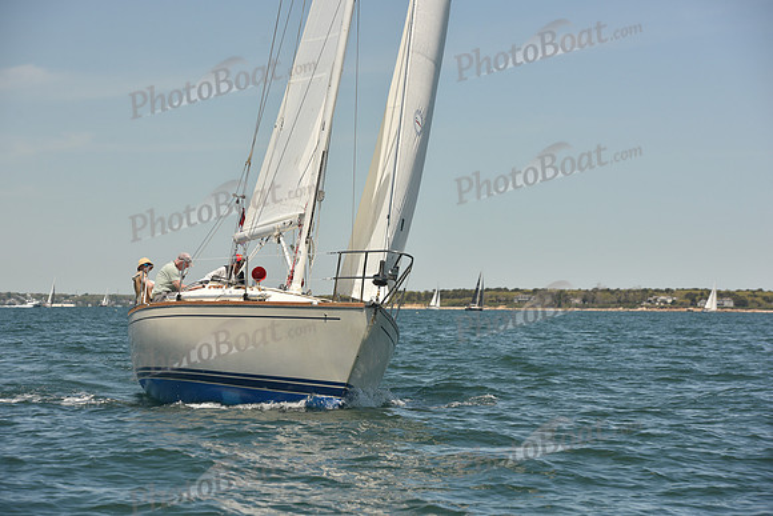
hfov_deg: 17.6
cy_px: 258
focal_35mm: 116
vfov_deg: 11.8
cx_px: 386
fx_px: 2491
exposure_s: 1/800
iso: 250
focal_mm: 116
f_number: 6.3
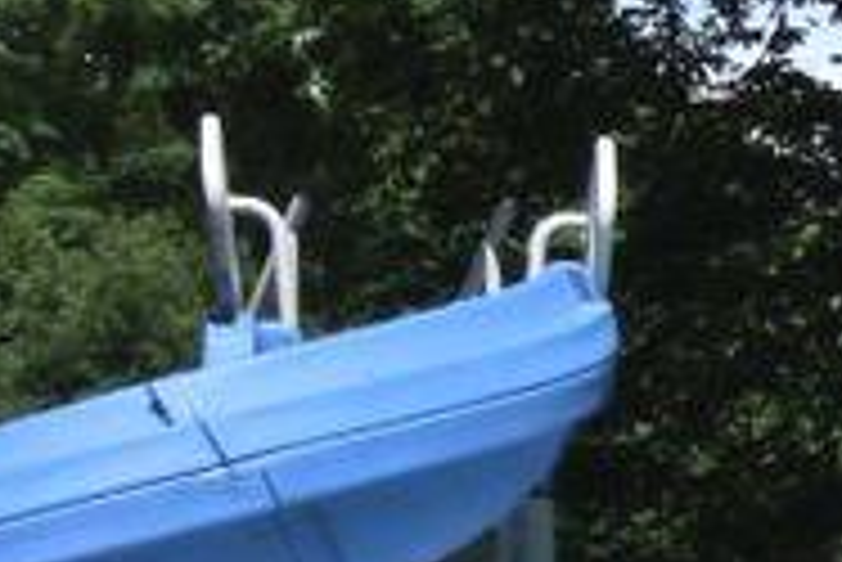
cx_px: 1634
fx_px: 2879
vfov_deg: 10.8
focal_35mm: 123
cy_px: 834
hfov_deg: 14.2
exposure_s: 1/50
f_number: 20
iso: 100
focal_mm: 11
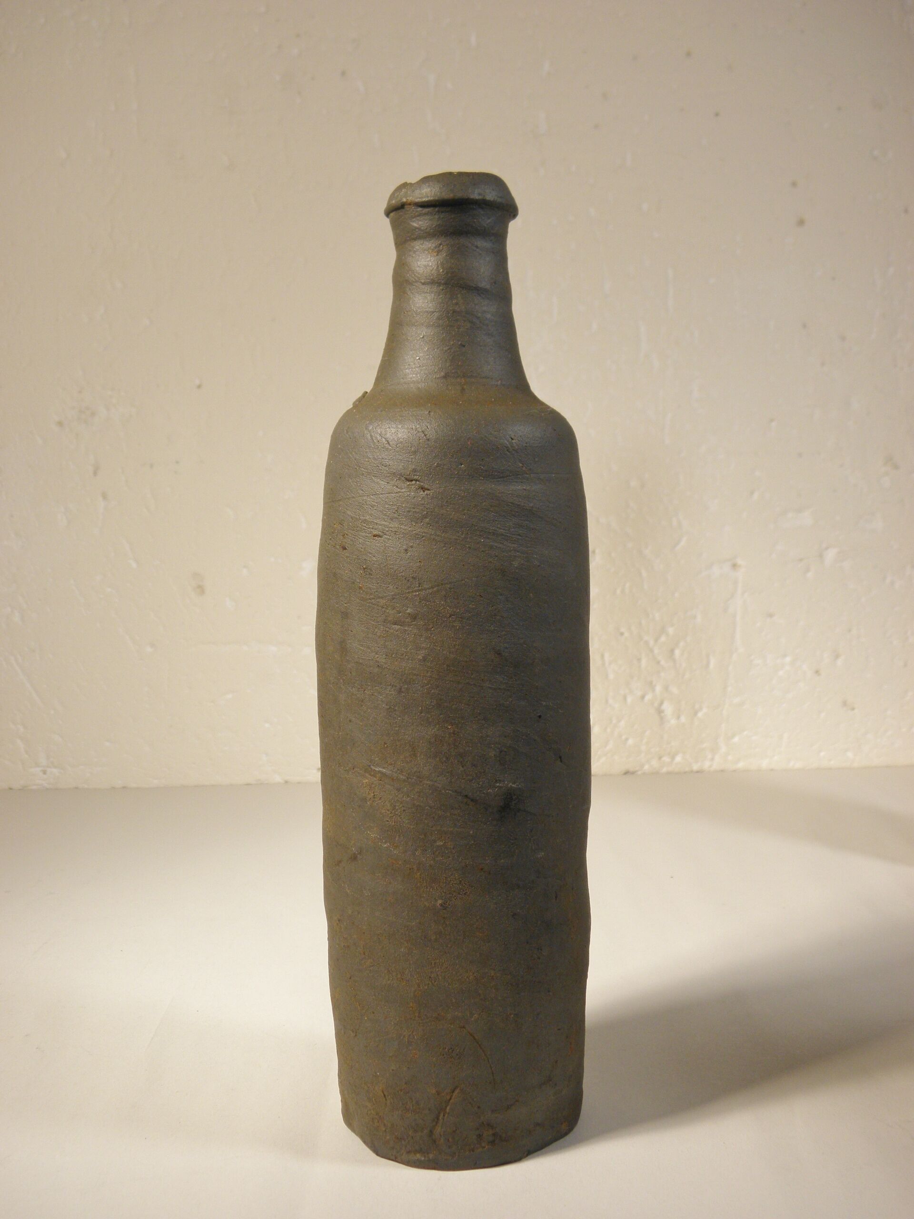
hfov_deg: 36.8
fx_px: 1373
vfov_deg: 47.9
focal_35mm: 39
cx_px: 457
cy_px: 610
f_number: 3.8
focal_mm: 7.1
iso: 100
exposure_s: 1/40
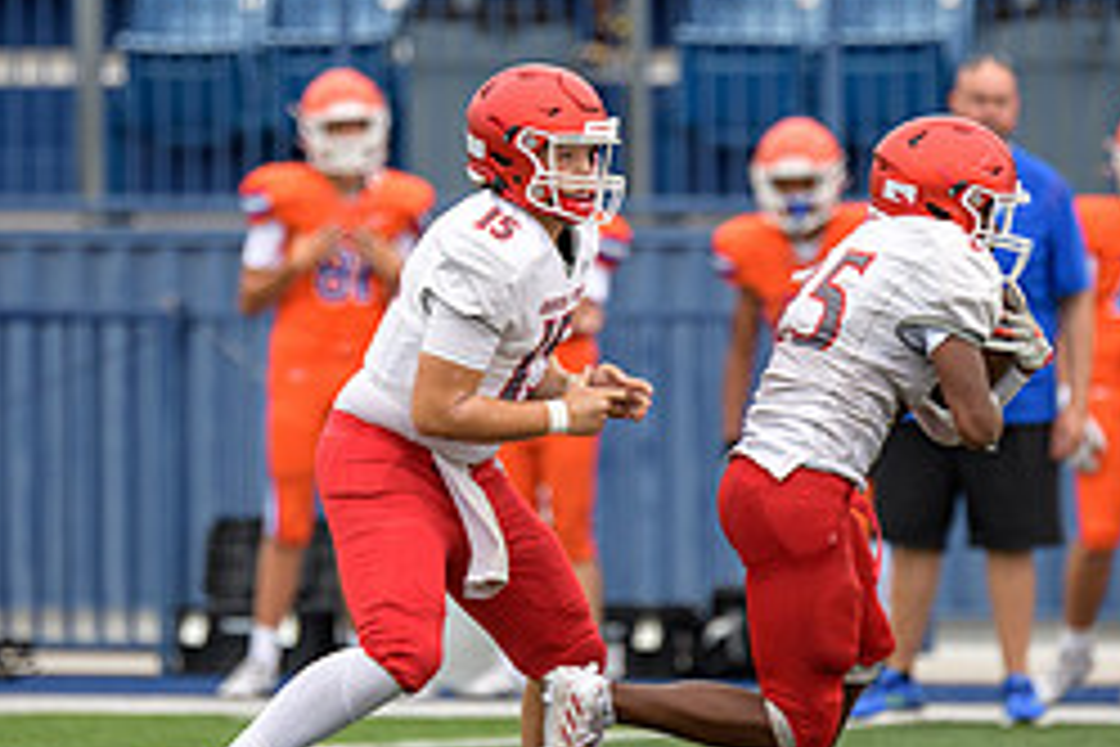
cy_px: 376
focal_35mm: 630
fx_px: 19598
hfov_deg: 3.3
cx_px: 535
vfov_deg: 2.2
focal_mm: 270
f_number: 2.8
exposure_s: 1/800
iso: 360
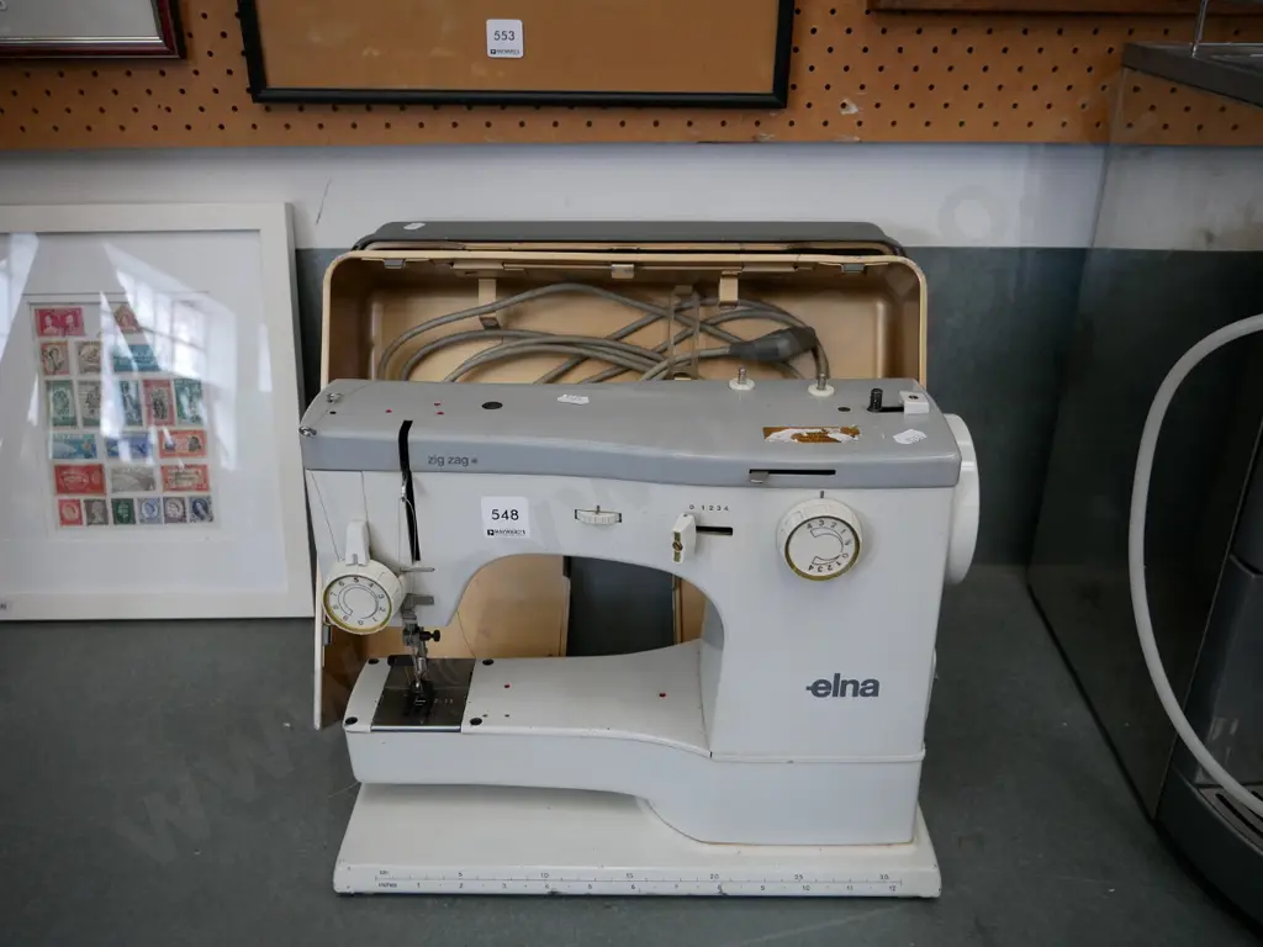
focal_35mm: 30
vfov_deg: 46.8
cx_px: 632
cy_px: 474
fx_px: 1095
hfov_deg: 60.0
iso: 800
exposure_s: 1/60
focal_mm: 15
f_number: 4
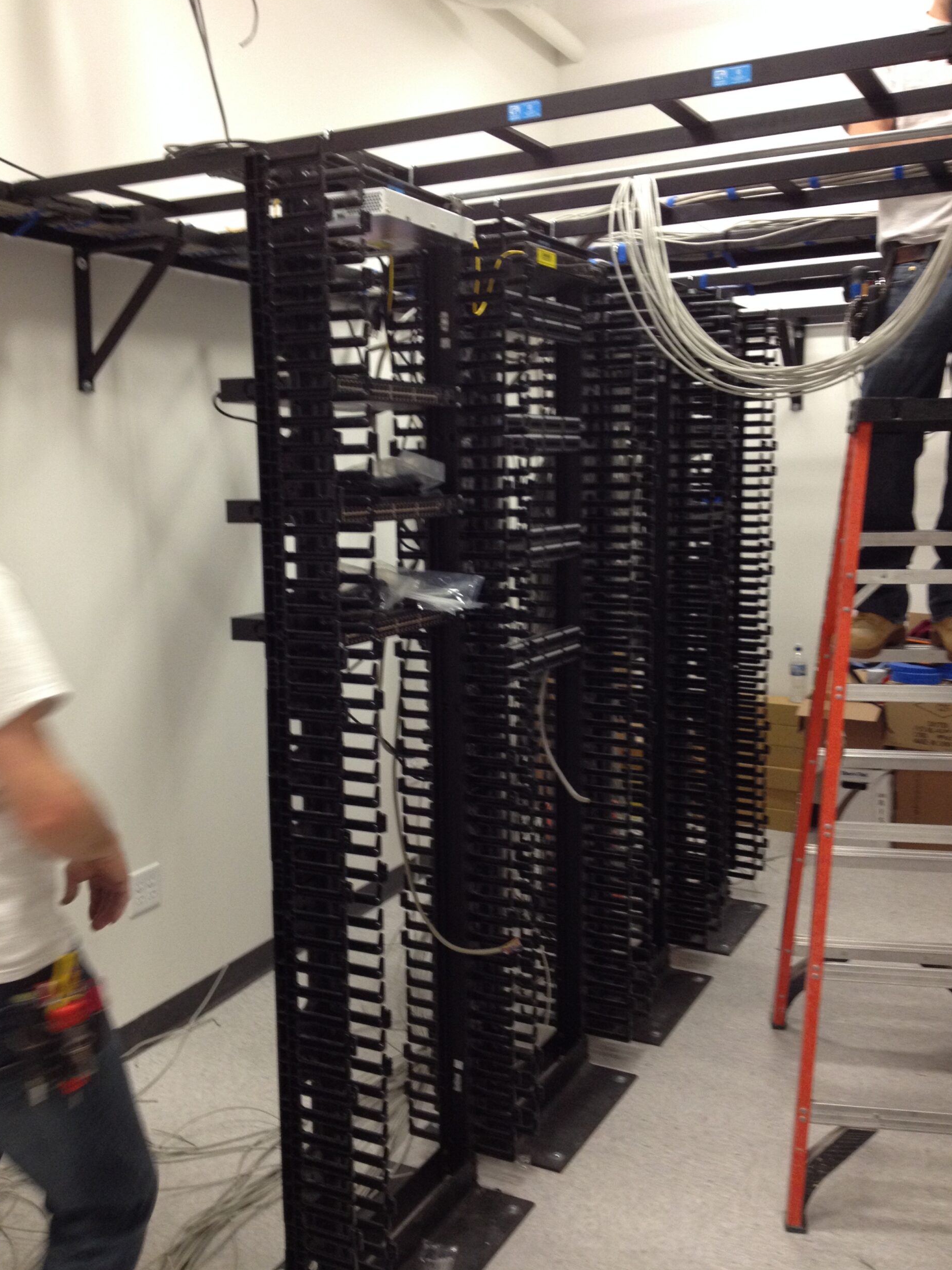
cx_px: 483
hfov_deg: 39.7
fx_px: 1320
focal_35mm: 36
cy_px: 621
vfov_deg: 51.3
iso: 160
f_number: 2.4
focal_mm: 4.28
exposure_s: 1/20
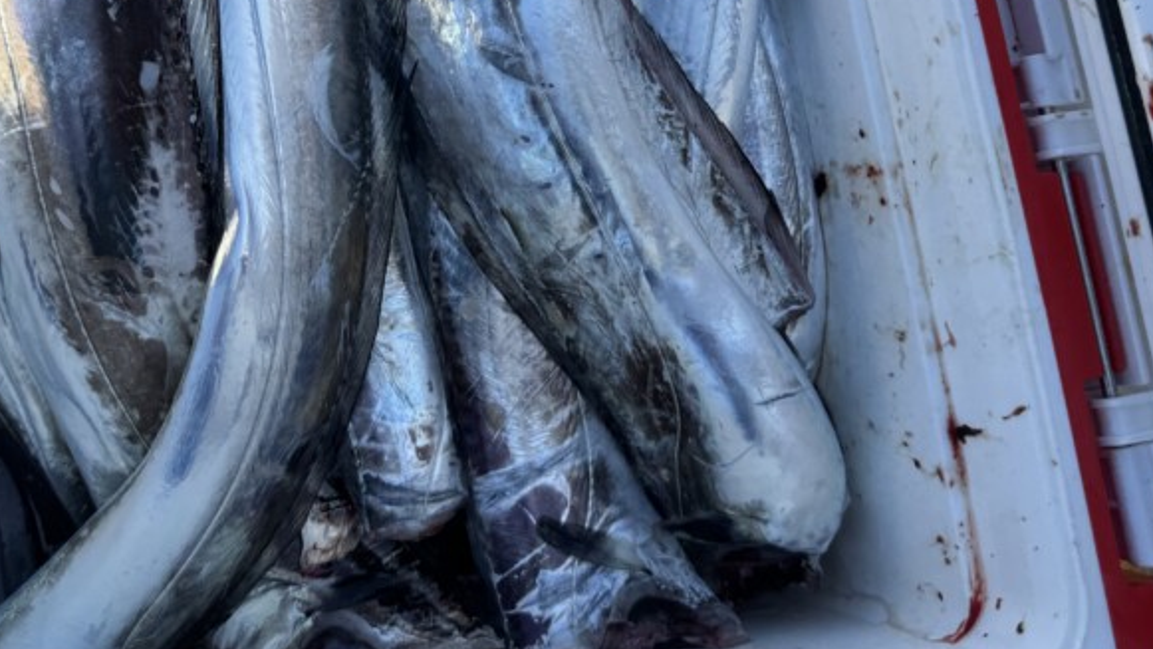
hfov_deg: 45.4
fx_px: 1376
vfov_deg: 24.8
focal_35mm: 45
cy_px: -54
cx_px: 526
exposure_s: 1/2604
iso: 80
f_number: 1.78
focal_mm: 6.76
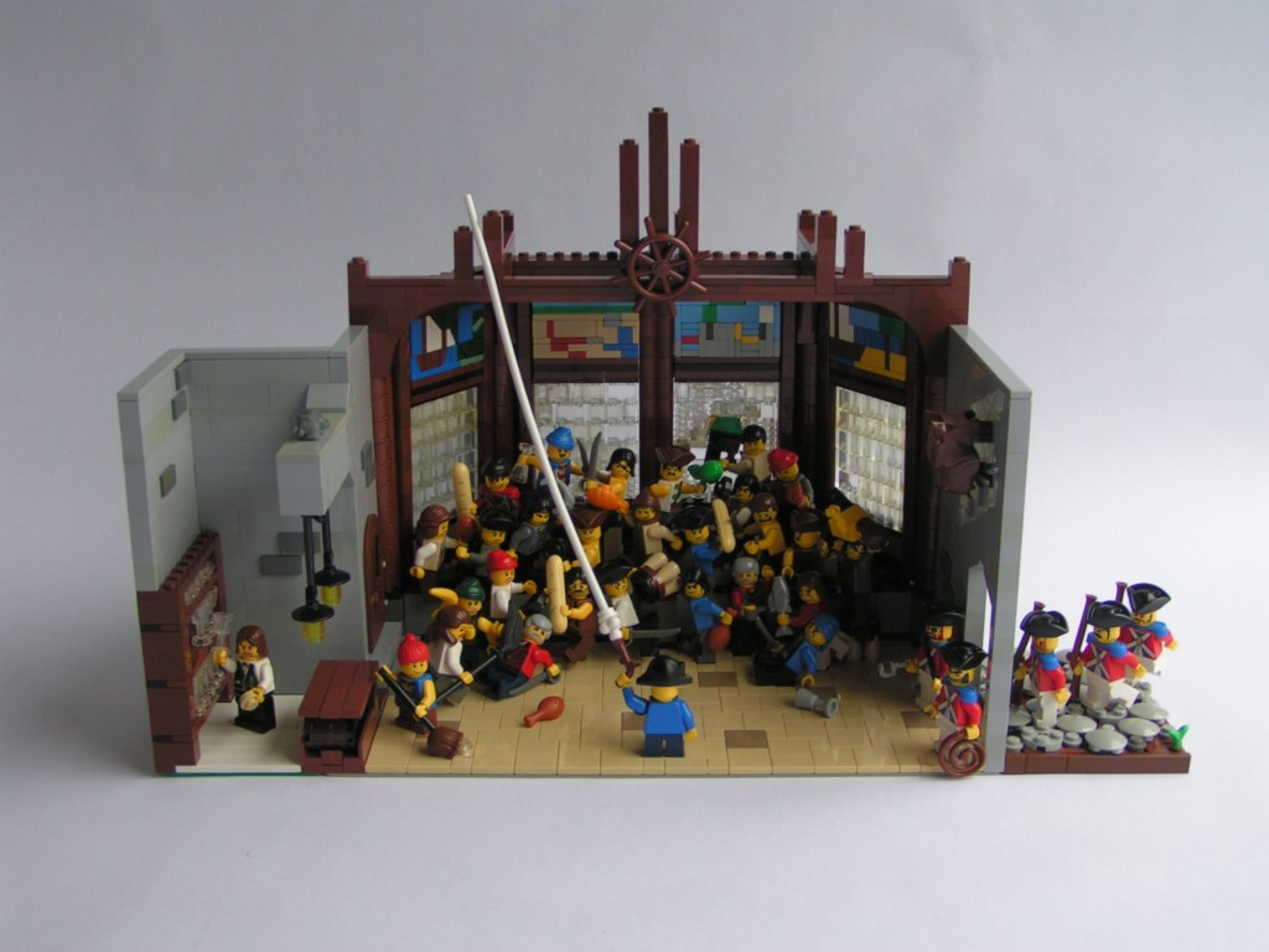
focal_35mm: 41
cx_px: 634
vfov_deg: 35.1
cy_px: 476
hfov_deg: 45.8
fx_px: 1503
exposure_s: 1/60
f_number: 4
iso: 50
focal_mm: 6.3
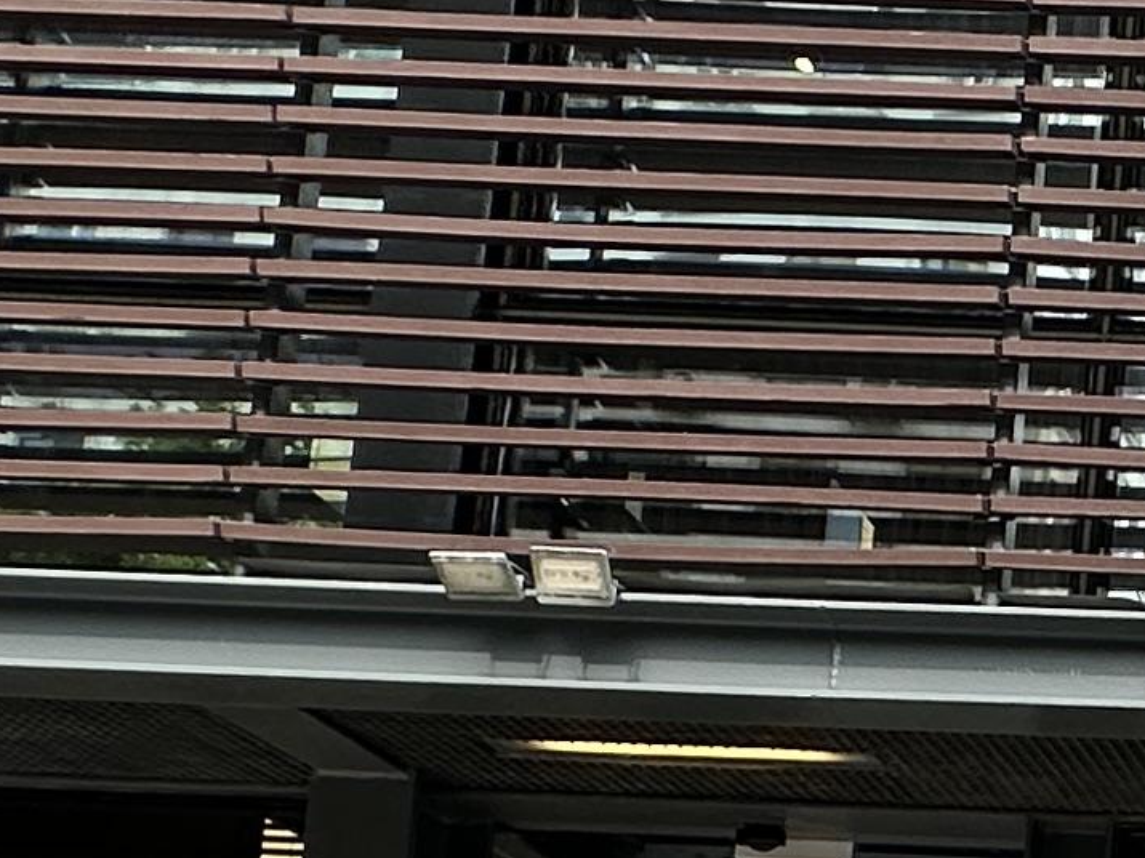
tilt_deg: +9.3
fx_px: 2613
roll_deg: -1.2
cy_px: 1188
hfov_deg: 20.4
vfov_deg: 17.3
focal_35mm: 79
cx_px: 1810
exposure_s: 1/467
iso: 40
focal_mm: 2.22
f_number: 2.2
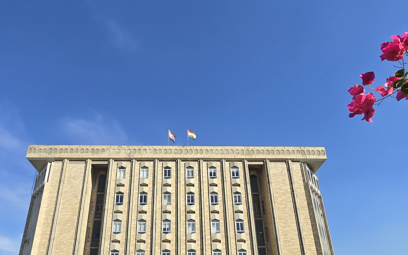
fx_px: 278
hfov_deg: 72.4
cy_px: 202
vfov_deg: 46.8
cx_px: 186
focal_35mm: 25
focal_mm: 2.2
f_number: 2.2
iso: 50
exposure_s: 1/2715
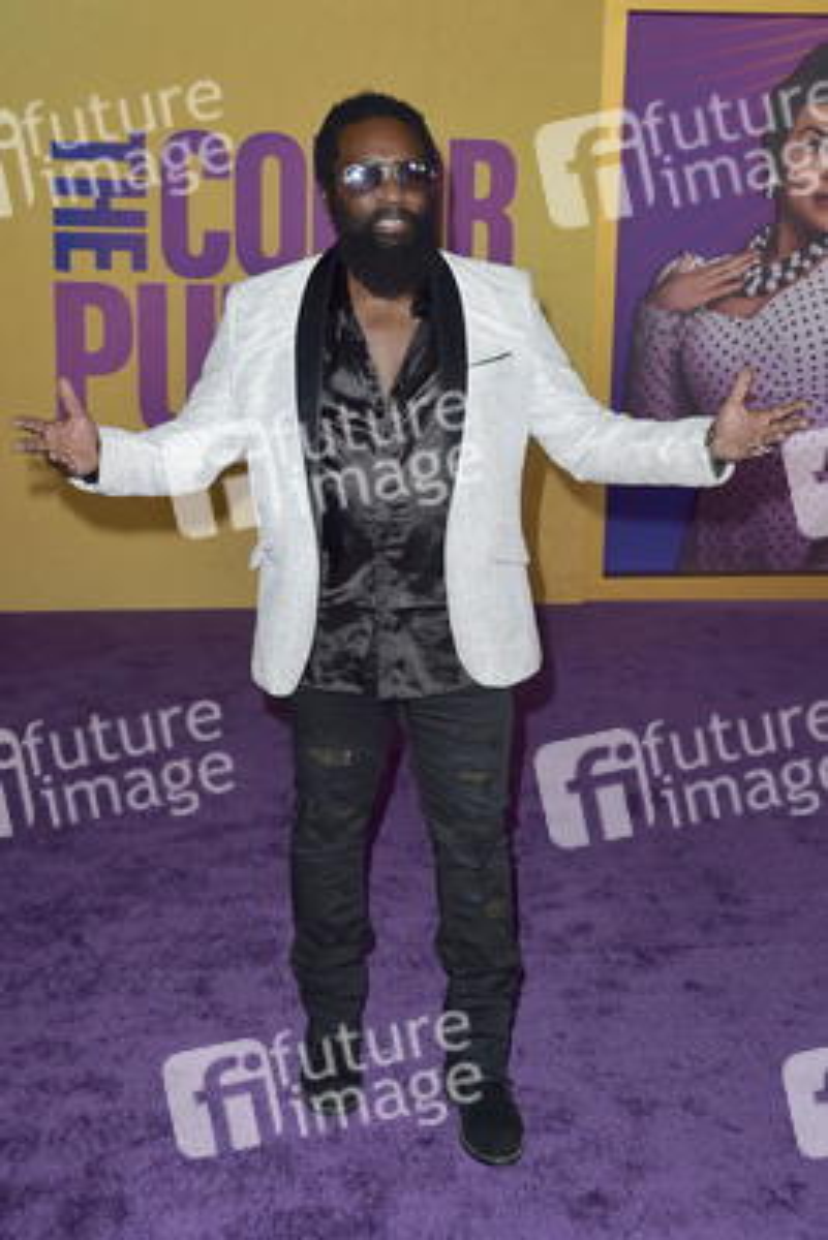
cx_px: 414
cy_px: 620
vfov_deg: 44.5
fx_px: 1517
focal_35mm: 44
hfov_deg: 30.5
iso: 320
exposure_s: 1/250
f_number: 6.3
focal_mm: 44
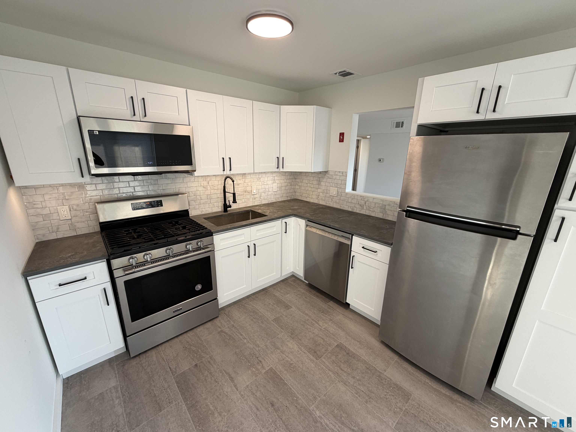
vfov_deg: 85.7
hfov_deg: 102.1
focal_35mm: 14
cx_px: 288
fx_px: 233
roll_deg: -0.5
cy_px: 216
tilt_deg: -16.0
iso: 125
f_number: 2.2
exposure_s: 1/121
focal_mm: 2.22
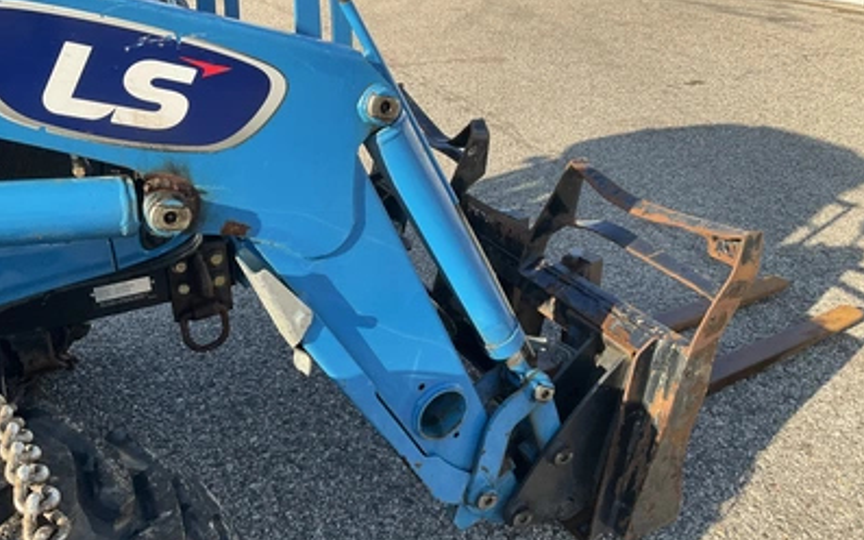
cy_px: 270
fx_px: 730
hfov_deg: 61.2
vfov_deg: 40.6
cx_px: 433
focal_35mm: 31
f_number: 1.8
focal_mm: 3
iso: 25
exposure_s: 1/519
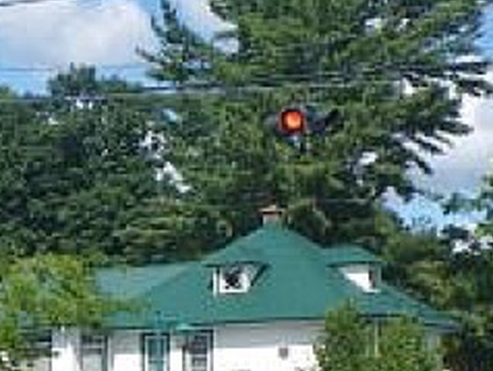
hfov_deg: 13.6
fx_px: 2010
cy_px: 298
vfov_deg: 10.5
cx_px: -72
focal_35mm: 141
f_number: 4.2
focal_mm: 5
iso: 50
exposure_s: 1/400
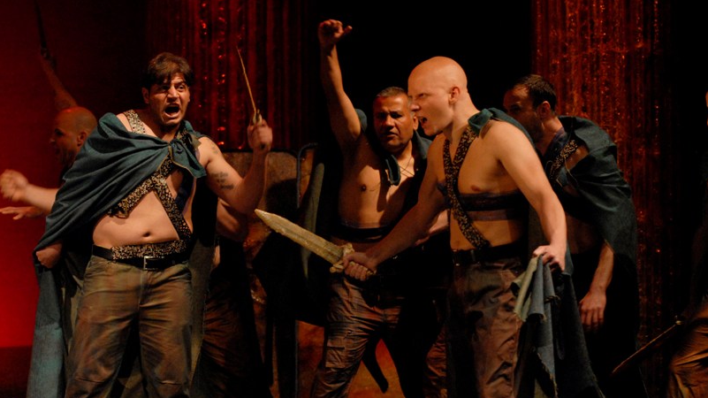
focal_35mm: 111
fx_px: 2083
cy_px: 210
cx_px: 355
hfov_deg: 19.3
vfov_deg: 10.9
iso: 1000
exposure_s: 1/100
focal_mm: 70
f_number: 2.8
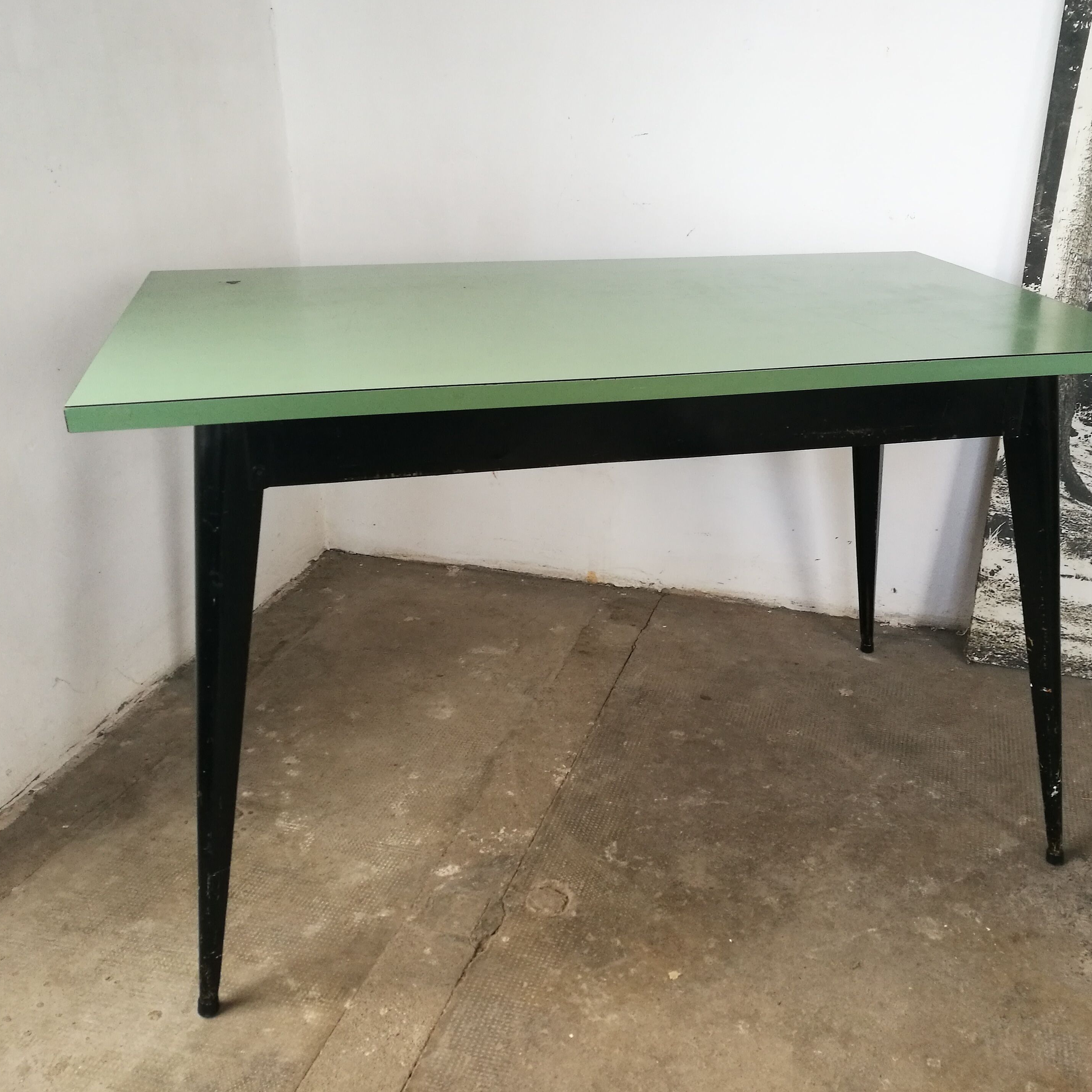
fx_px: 1178
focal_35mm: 33
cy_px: 551
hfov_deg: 49.5
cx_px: 634
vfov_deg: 49.7
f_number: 2.2
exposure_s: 1/60
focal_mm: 4.5
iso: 160
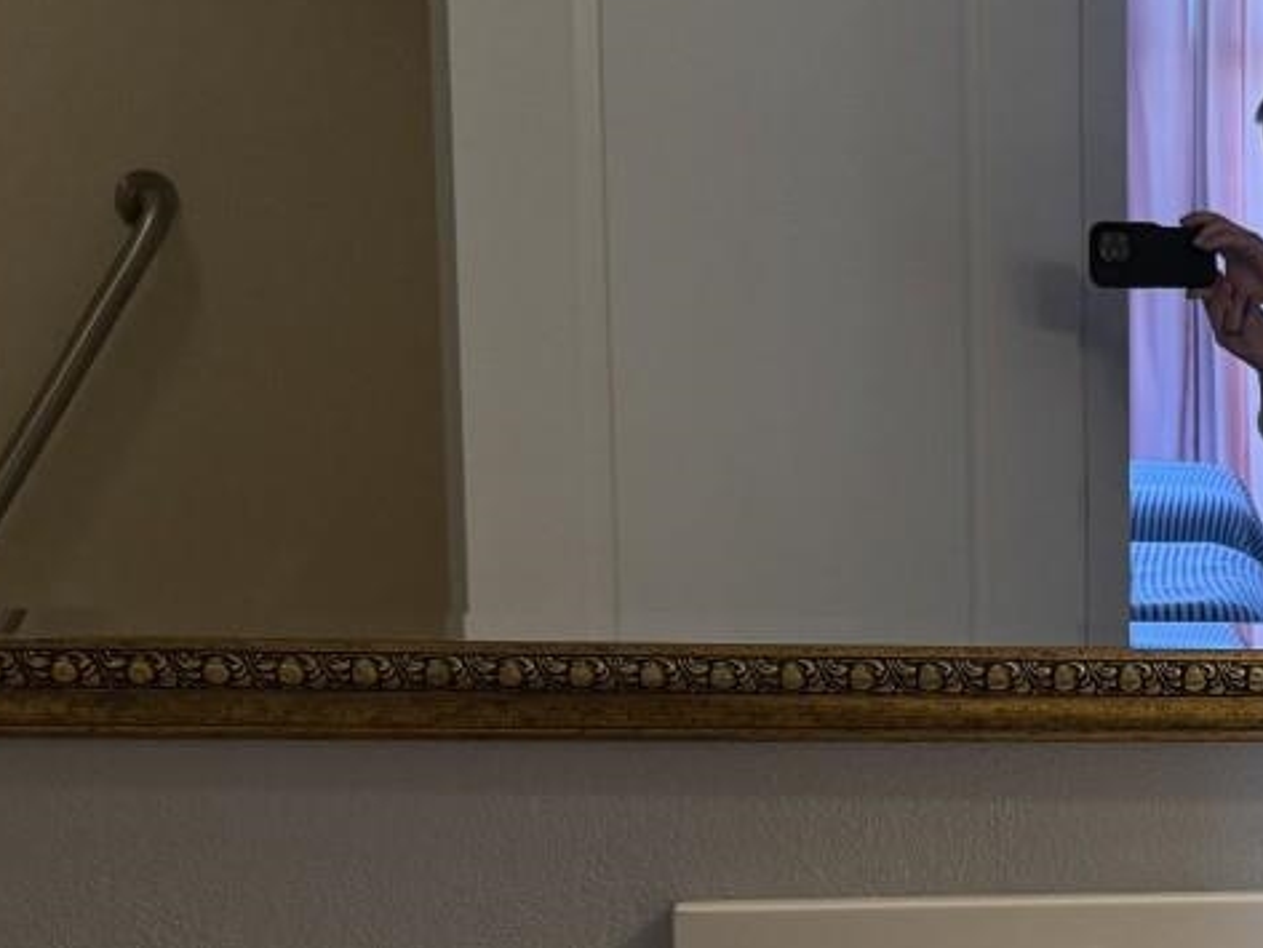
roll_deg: -3.0
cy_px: 657
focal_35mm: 73
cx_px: 1802
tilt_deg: -8.2
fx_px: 2664
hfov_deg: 22.6
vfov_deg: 20.1
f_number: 1.78
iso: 200
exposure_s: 1/161
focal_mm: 6.76
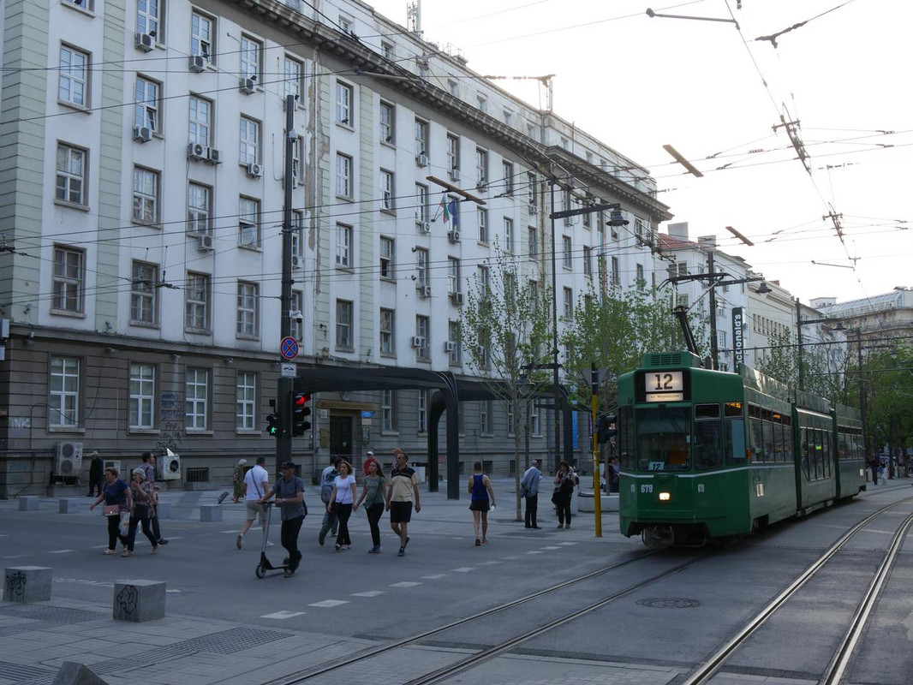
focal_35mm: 40
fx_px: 1055
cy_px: 342
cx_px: 456
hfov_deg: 46.8
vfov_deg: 36.0
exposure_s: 1/80
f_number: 7.1
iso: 200
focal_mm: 20
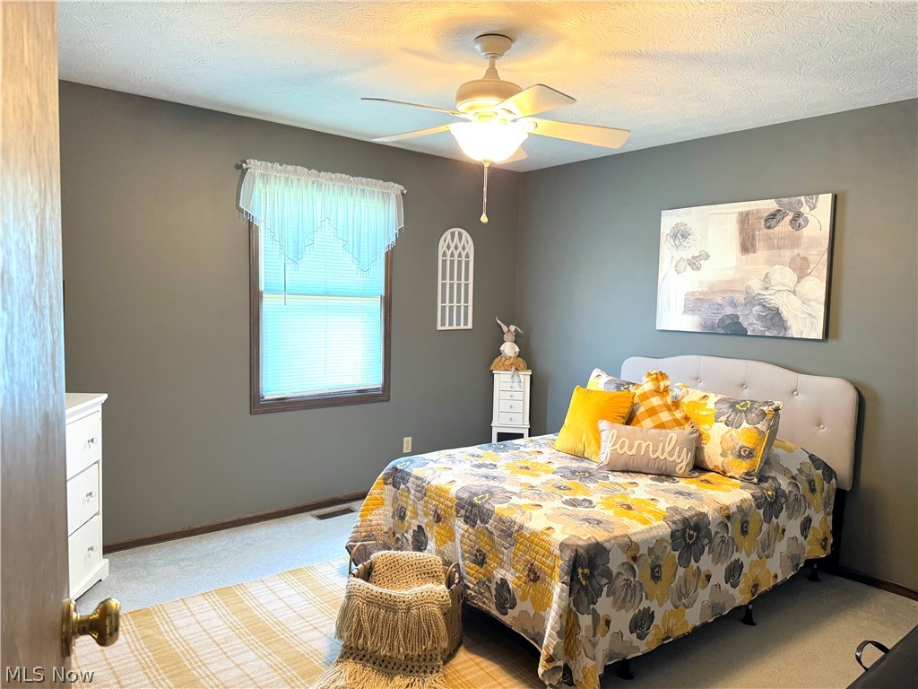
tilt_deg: -4.8
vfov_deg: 56.8
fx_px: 636
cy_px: 344
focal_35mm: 24
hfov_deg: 71.6
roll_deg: -1.9
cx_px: 459
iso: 250
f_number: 1.78
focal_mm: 6.76
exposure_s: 1/60
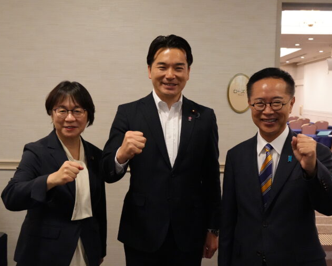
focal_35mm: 41
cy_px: 133
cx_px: 177
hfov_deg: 44.8
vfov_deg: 36.5
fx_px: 403
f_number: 4
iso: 6400
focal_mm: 24
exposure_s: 1/125
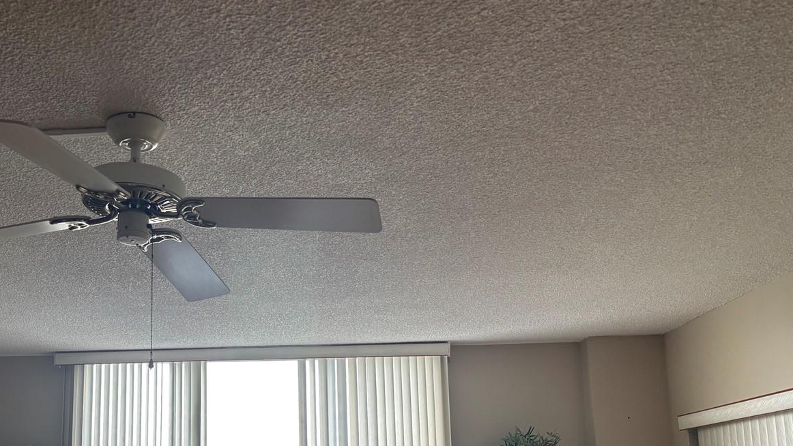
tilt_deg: +9.6
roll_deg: -0.3
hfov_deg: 50.7
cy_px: 357
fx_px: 820
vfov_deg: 29.7
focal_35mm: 39
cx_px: 264
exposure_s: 1/121
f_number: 1.6
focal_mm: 5.96
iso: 125
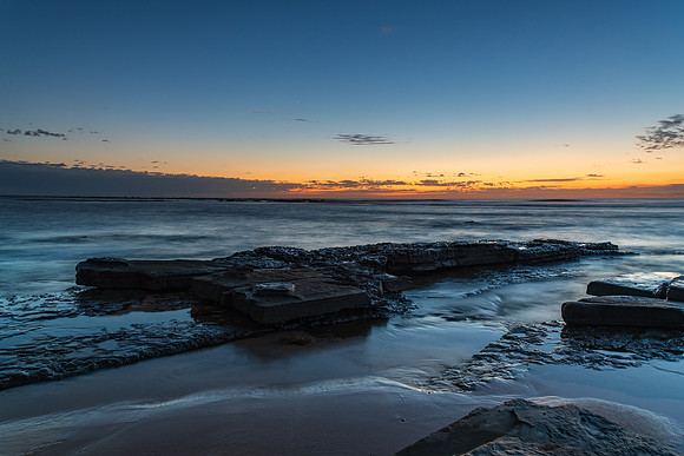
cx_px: 342
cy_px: 228
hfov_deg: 73.7
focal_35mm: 24
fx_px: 456
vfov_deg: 53.1
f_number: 7.1
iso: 250
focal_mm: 24
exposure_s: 6
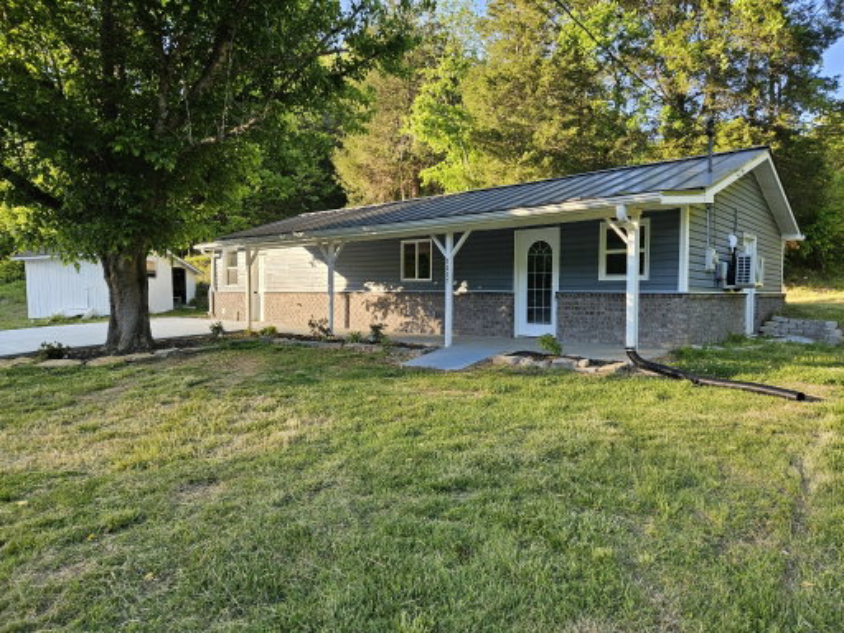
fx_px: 561
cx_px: 422
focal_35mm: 23
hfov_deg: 73.9
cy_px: 316
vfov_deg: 58.9
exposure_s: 1/181
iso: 25
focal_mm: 5.4
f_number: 1.8
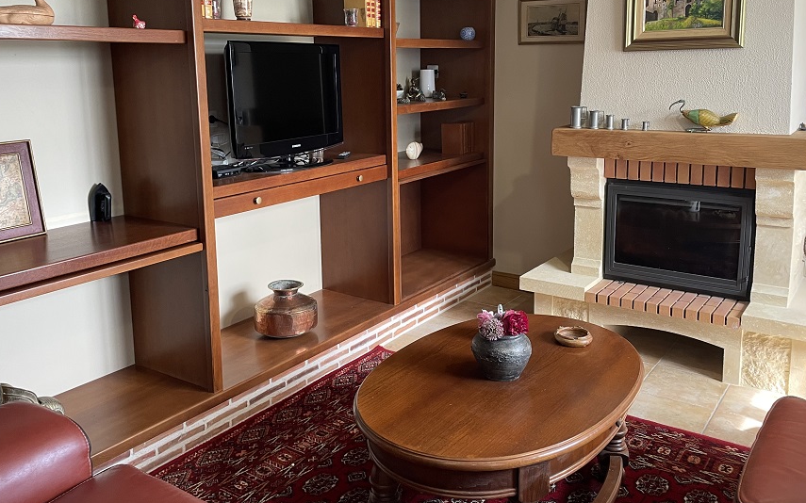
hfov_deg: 58.1
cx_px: 393
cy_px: 197
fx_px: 725
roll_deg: +1.2
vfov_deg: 38.1
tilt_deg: -9.8
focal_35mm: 33
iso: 100
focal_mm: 4.2
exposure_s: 1/50
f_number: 1.6
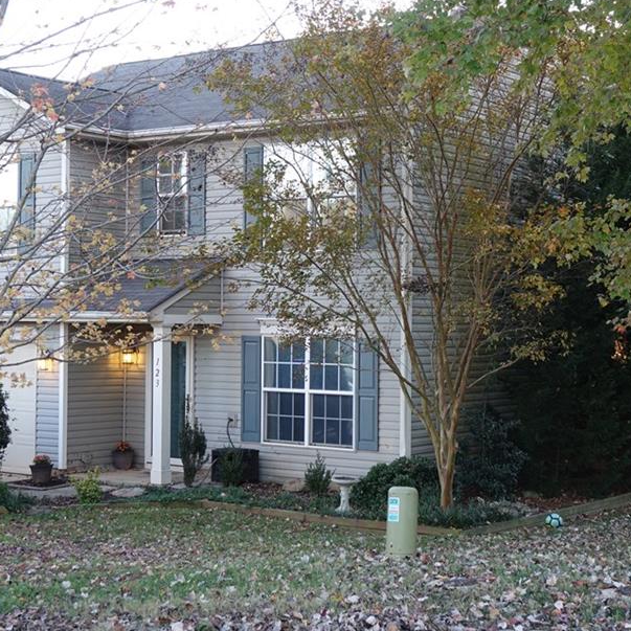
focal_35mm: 62
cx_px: 360
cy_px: 285
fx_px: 1279
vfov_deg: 27.7
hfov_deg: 27.7
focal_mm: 15.73
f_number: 3.2
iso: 125
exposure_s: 1/50
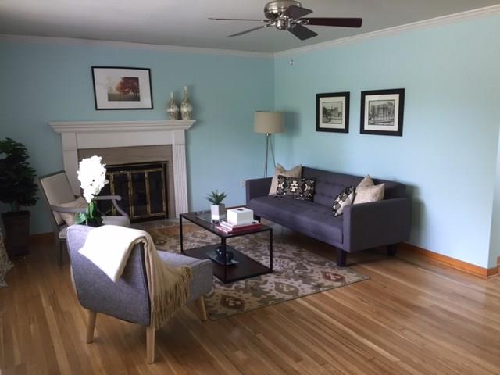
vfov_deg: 48.2
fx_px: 419
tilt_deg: -9.0
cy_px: 188
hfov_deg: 61.7
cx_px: 250
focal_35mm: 29
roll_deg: +0.8
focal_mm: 4.15
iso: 64
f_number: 2.2
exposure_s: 1/30
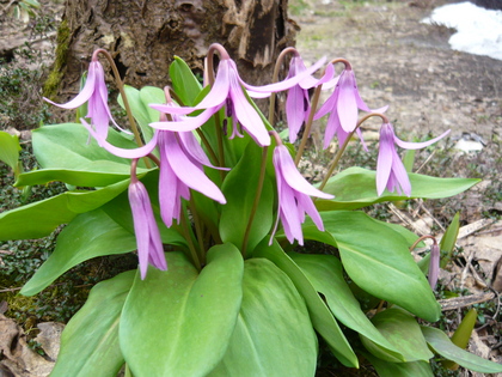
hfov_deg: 55.4
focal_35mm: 33
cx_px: 251
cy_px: 188
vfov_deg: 42.9
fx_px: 479
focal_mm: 5.5
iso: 100
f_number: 2.8
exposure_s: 1/40
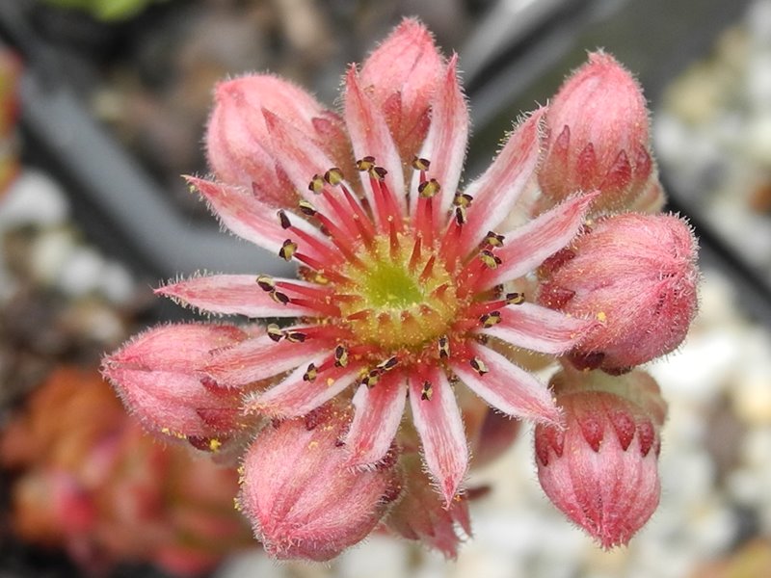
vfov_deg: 49.7
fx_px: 624
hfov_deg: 63.4
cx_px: 386
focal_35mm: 28
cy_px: 289
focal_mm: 6
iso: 100
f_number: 2.8
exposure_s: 1/400
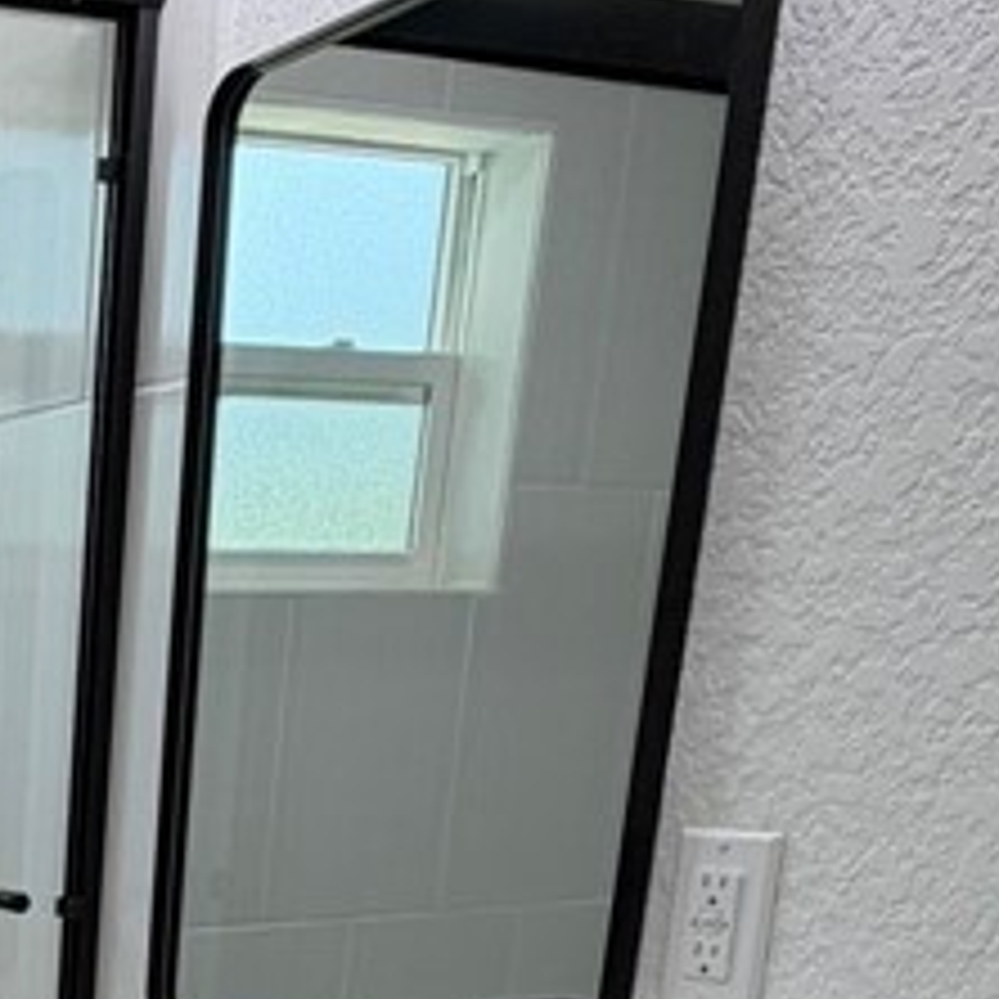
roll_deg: +0.1
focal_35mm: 57
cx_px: -342
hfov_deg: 25.4
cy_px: 1282
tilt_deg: -17.9
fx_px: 1861
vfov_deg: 25.9
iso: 80
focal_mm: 2.22
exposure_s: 1/120
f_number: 2.2
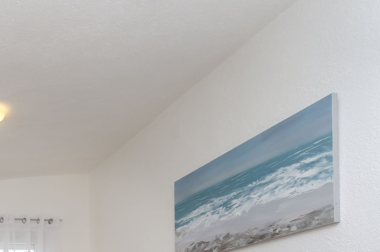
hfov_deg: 37.8
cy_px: 322
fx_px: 421
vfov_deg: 27.9
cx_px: -64
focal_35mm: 40
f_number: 8
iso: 250
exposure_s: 1/80
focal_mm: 10
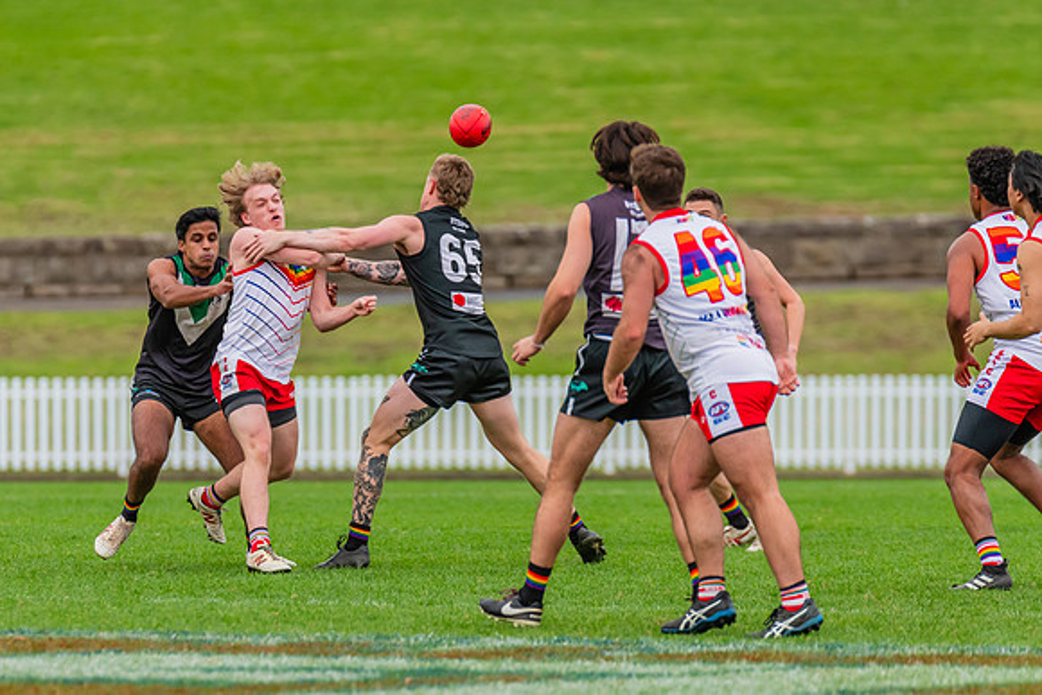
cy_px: 362
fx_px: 13619
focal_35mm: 470
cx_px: 301
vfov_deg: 2.9
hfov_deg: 4.4
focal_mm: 330
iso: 800
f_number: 5
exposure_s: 1/1000
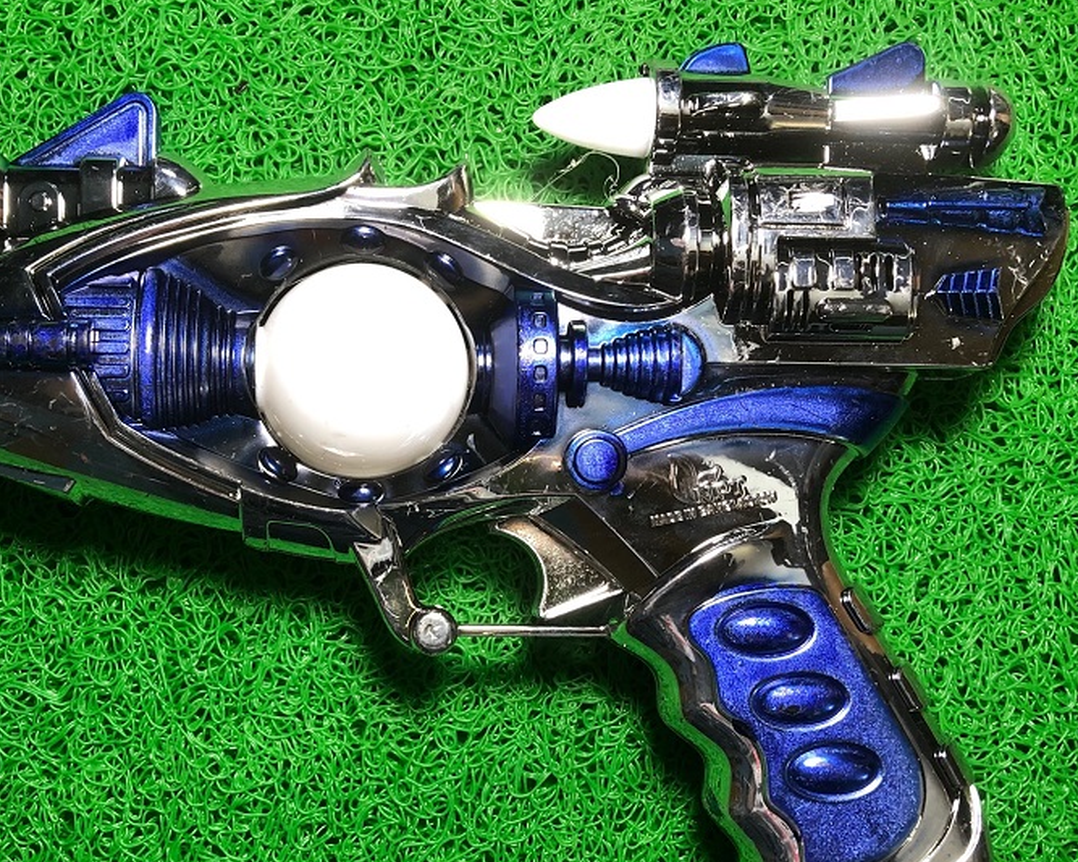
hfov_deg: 44.6
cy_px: 522
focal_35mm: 41
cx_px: 430
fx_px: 1308
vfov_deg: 36.3
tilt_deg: -88.2
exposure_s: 1/15
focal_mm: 3.99
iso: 40
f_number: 1.8
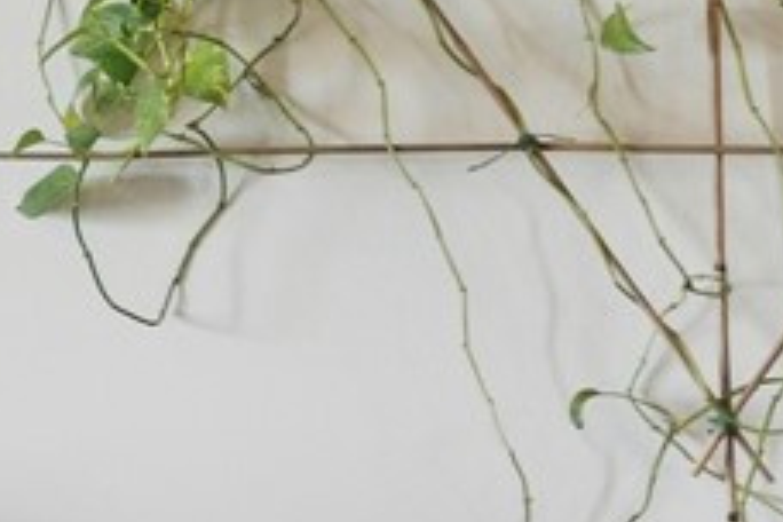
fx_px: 2588
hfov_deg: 10.1
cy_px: 201
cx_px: -1812
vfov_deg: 11.5
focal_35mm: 119
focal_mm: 16
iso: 400
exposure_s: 1/15
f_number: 8
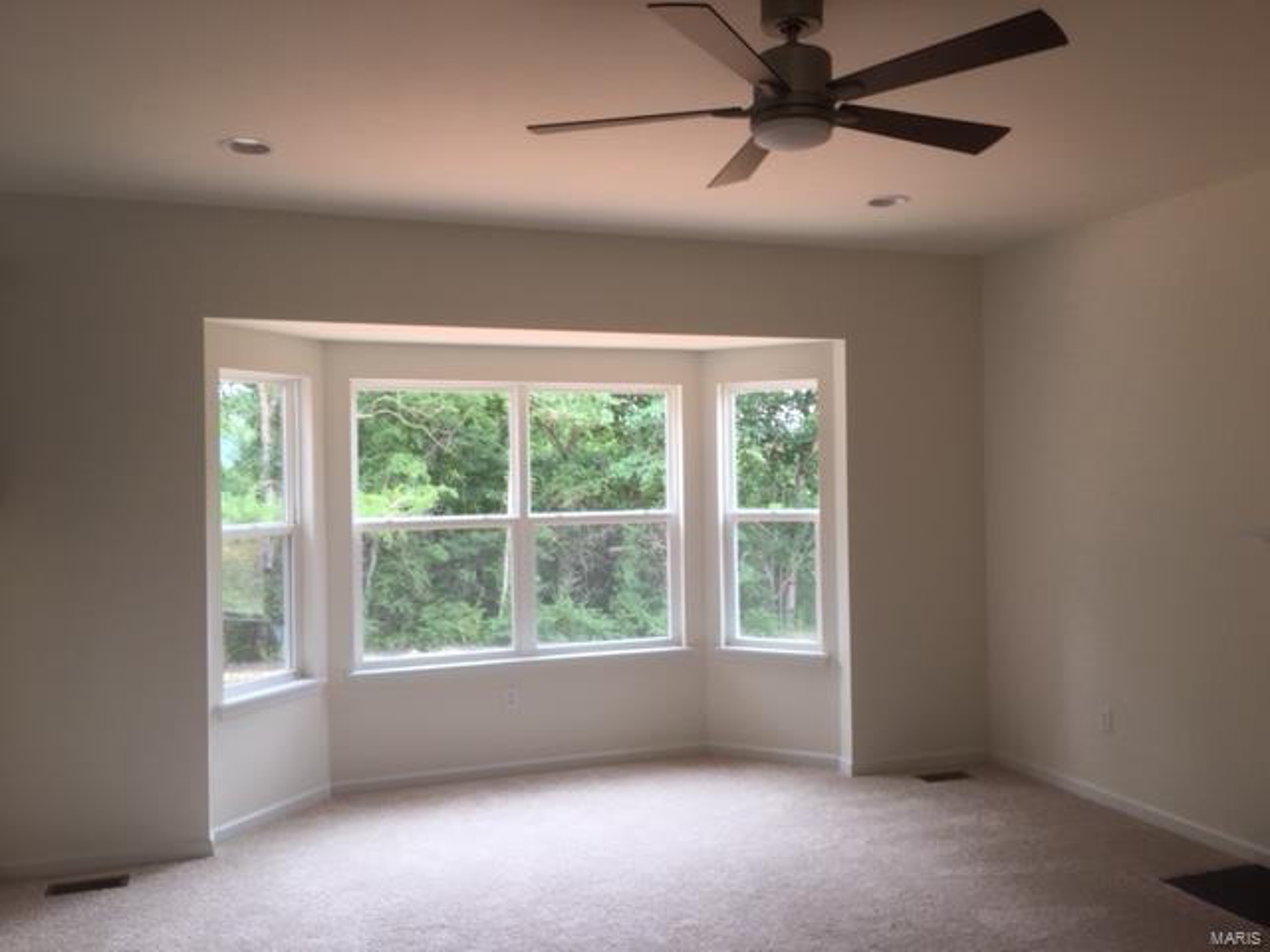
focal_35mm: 29
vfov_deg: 48.2
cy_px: 476
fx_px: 1064
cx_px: 635
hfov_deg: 61.7
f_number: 2.2
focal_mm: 4.15
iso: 25
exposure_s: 1/60
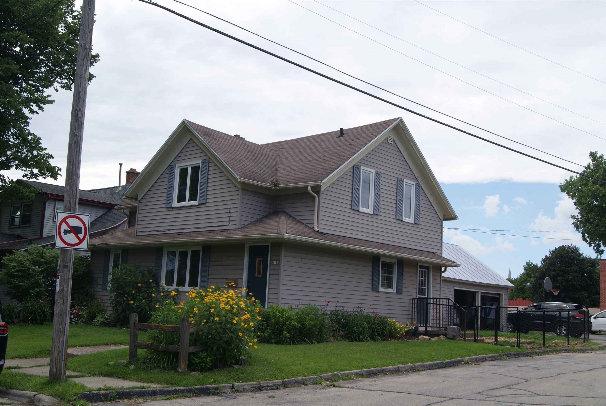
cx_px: 303
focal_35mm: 39
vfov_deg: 34.3
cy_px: 203
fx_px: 657
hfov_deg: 49.5
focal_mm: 26
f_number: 11
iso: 100
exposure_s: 1/80
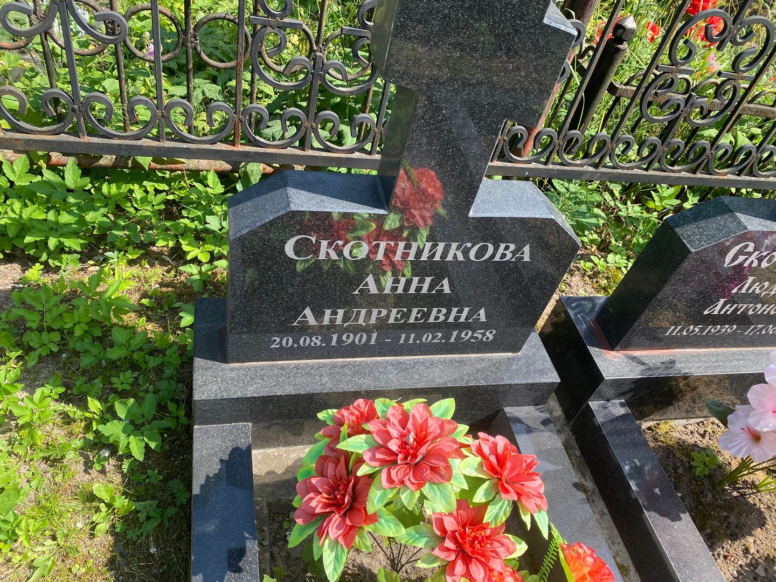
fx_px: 583
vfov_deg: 53.1
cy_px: 291
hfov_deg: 67.3
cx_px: 388
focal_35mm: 26
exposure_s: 1/772
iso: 32
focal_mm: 4.25
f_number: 1.8
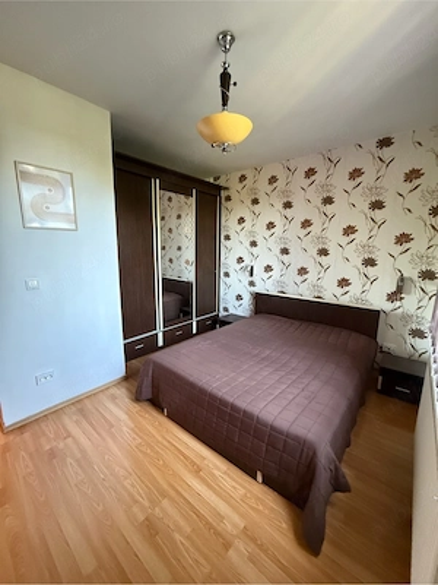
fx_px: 236
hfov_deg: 85.7
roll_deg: -1.0
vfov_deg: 102.1
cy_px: 292
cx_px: 219
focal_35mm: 14
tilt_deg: -9.7
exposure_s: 1/50
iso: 640
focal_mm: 2.22
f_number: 2.2
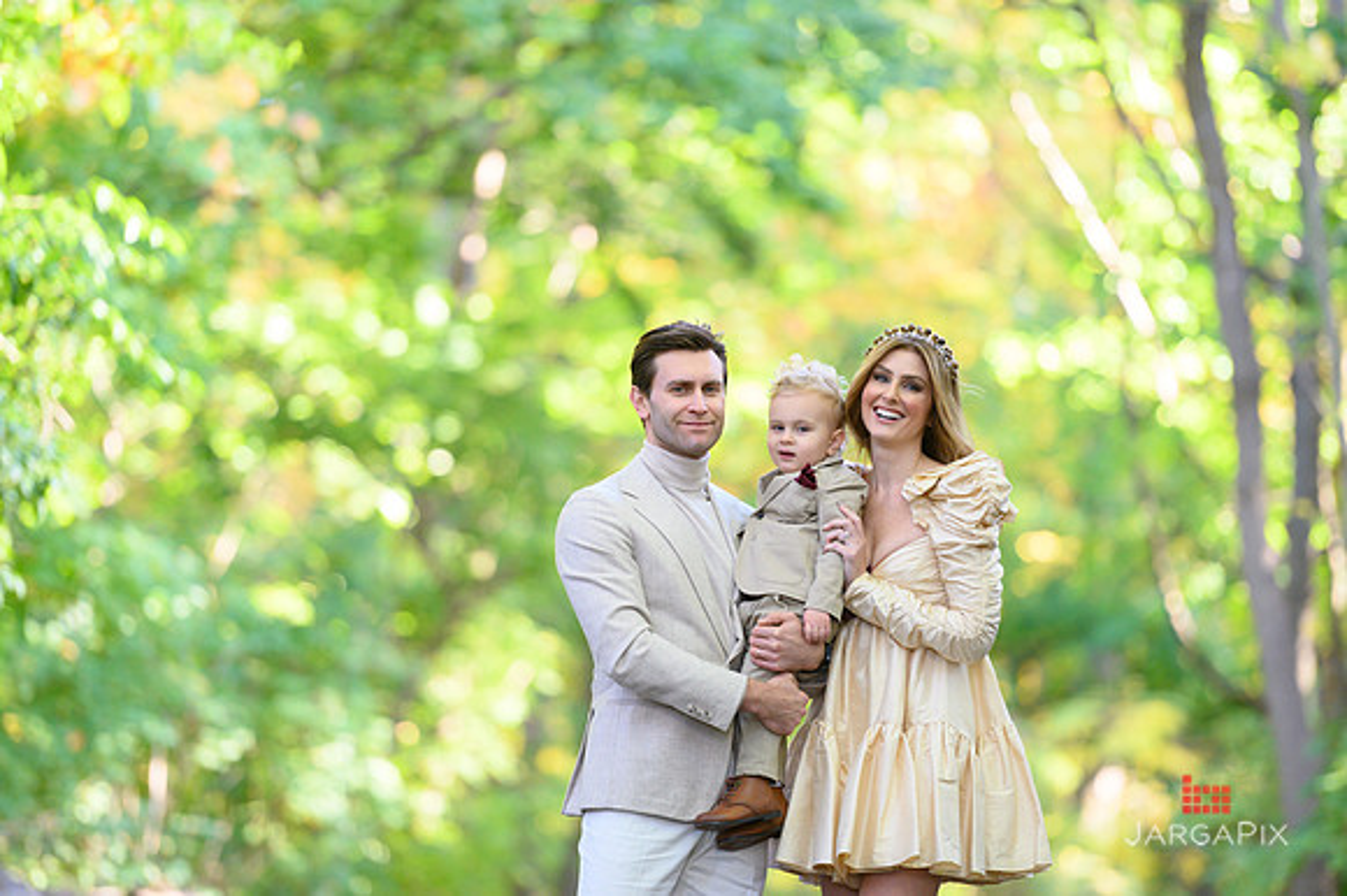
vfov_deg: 6.9
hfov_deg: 10.3
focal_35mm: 200
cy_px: 448
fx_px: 7479
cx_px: 674
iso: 1600
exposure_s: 1/200
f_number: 3.2
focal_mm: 200
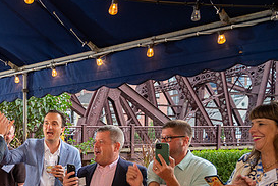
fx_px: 394
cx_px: 1
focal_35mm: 51
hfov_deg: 35.3
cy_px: 176
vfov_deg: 25.5
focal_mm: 24
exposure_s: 1/125
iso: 800
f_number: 4
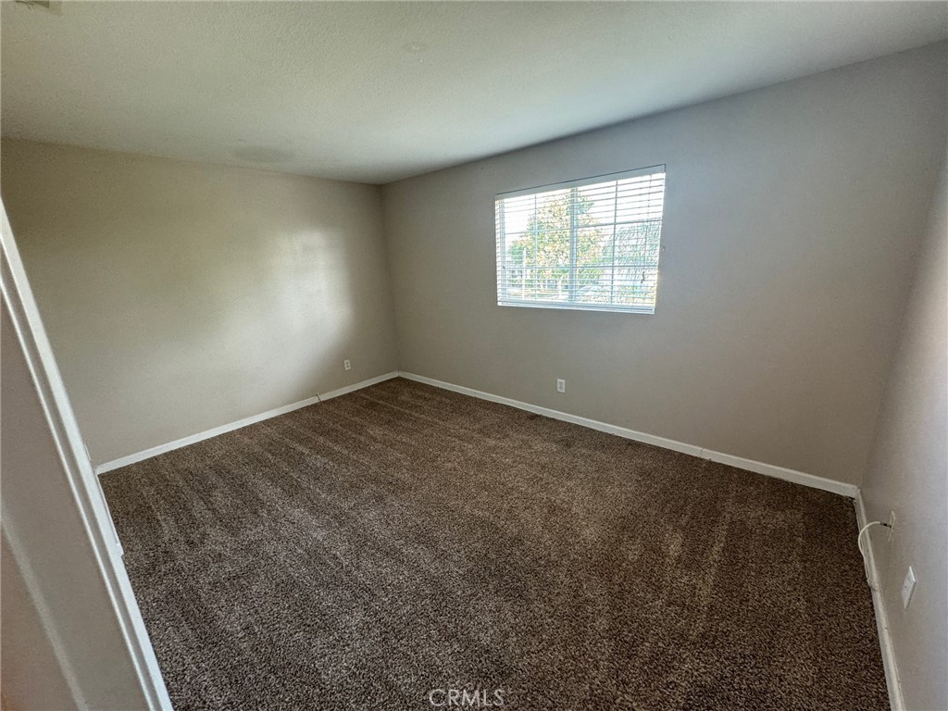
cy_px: 356
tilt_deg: -13.5
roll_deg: +3.4
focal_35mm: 14
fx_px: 383
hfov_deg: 102.1
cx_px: 474
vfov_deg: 85.7
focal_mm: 2.22
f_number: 2.2
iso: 200
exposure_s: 1/60
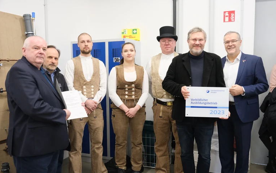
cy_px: 93
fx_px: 233
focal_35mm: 31
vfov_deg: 40.6
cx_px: 138
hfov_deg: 61.2
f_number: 4
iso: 3200
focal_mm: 20.2
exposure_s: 1/100
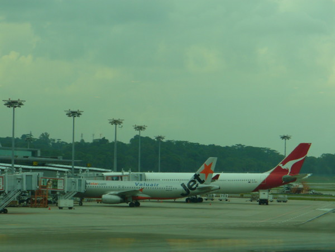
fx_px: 1616
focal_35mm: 167
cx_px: 168
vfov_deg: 8.9
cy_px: 126
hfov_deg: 11.8
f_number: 4.1
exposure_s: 1/250
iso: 80
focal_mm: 27.6
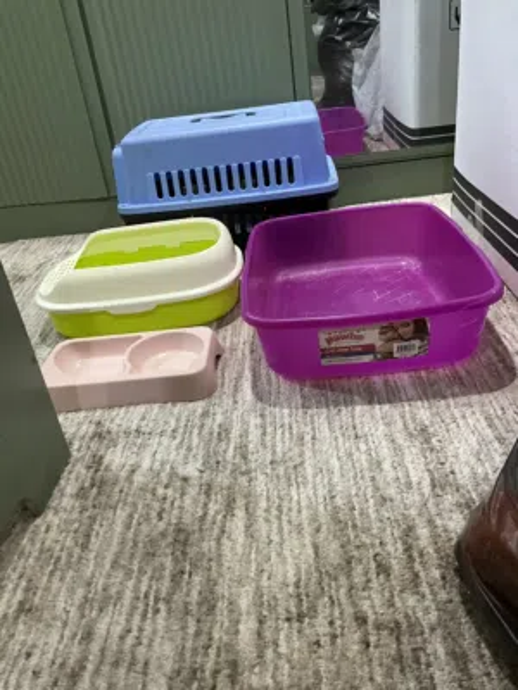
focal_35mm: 29
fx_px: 579
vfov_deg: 61.7
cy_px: 345
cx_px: 259
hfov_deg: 48.2
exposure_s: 1/40
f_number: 1.8
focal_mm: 3
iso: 320
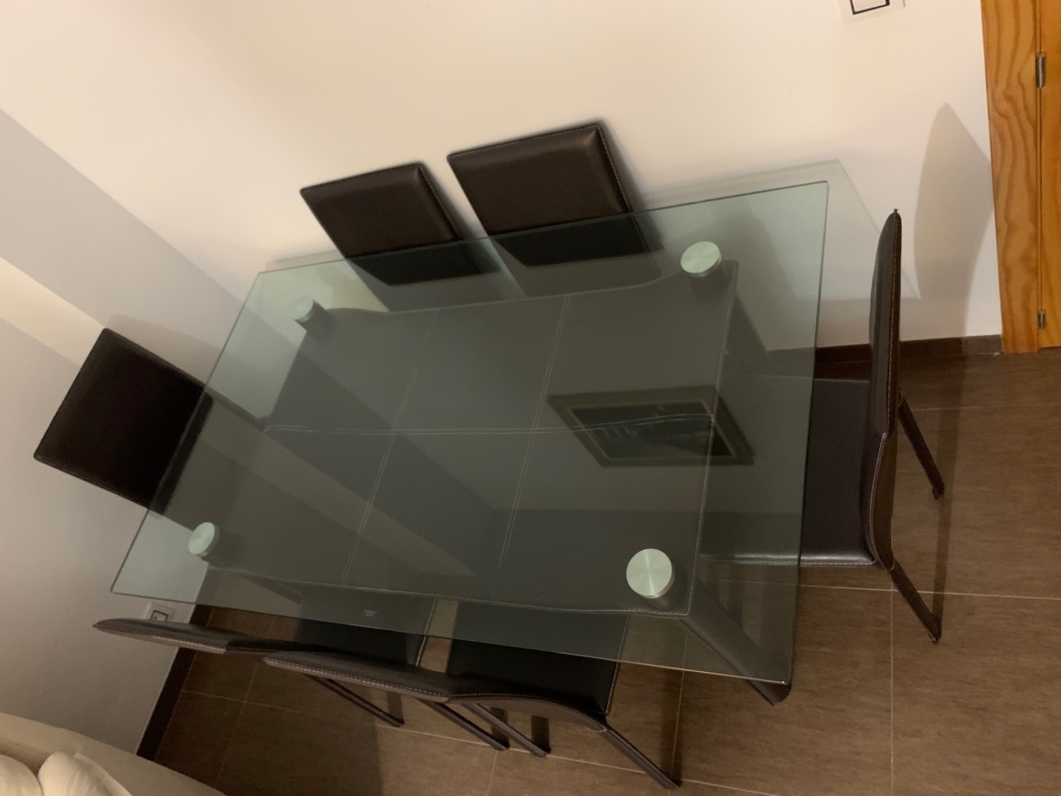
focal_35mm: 26
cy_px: 398
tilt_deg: -46.9
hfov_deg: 67.3
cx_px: 530
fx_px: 797
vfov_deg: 53.1
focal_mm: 4.25
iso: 800
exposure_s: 1/26
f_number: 1.8
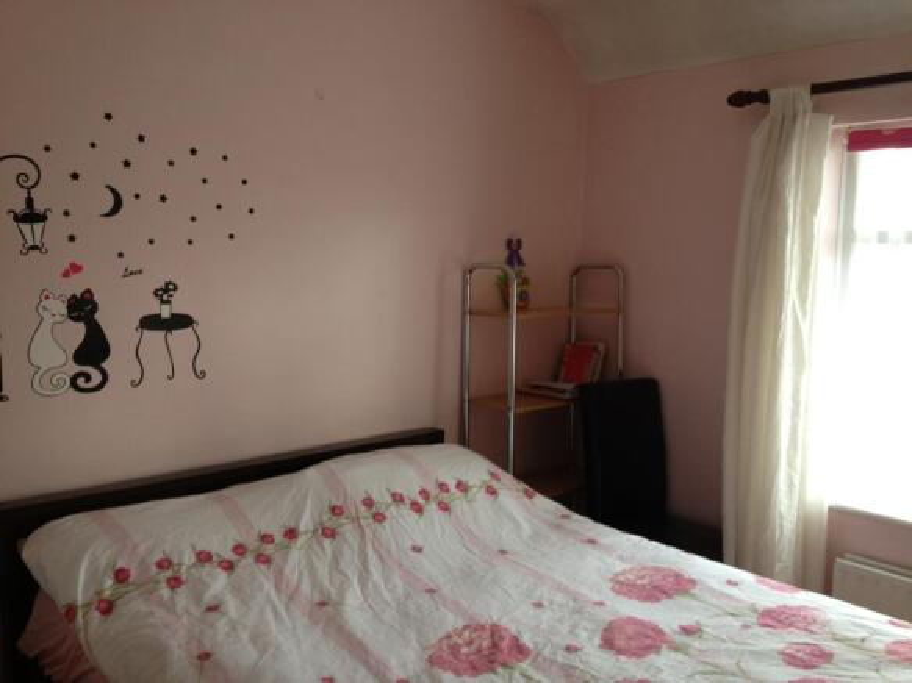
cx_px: 456
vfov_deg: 40.7
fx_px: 922
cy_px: 342
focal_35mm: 35
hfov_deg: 52.6
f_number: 2.4
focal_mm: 4.28
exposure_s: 1/20
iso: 80
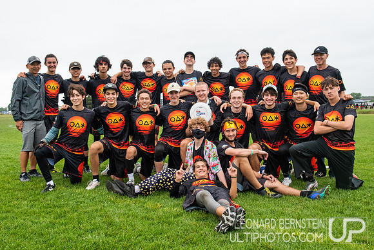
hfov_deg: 51.4
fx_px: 389
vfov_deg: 35.6
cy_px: 126
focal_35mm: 37
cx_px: 180
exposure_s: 1/640
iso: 1600
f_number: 5.6
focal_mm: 24
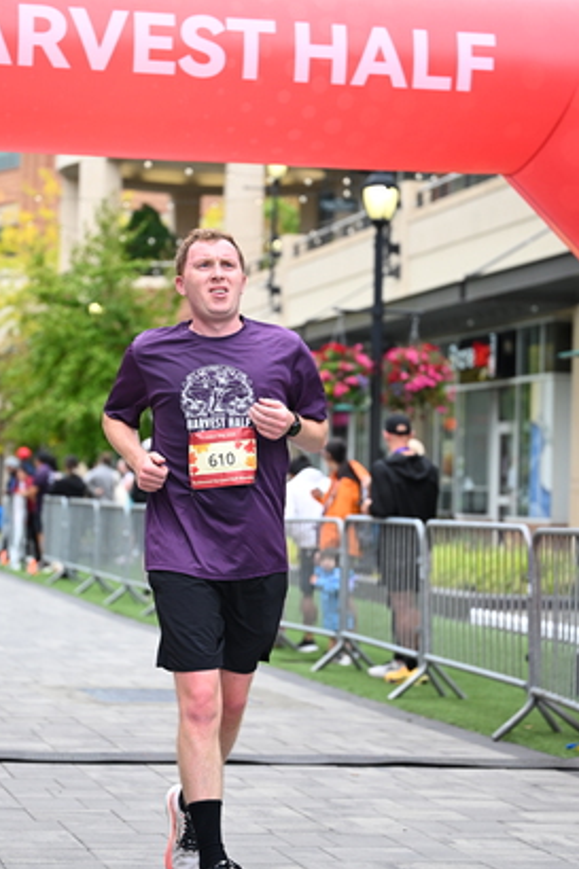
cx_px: 260
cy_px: 403
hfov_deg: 14.5
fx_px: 2269
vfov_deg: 21.7
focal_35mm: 94
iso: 800
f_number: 2.8
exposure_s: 1/2000
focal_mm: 70
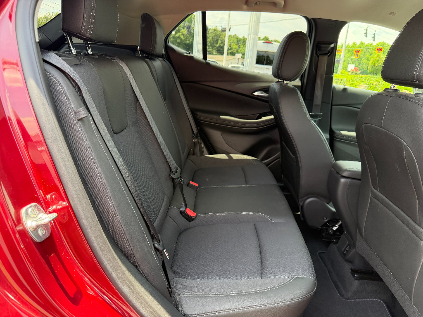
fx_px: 293
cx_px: 212
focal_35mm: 24
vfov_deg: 56.8
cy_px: 158
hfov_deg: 71.6
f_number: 1.78
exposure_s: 1/226
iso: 160
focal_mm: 6.76
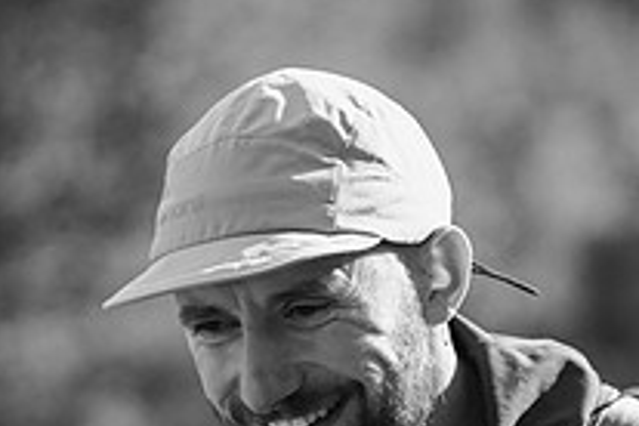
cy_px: 449
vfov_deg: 3.2
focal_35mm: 432
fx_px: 7667
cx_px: 466
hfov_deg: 4.8
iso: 160
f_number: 2.8
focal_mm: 108
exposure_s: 1/2000
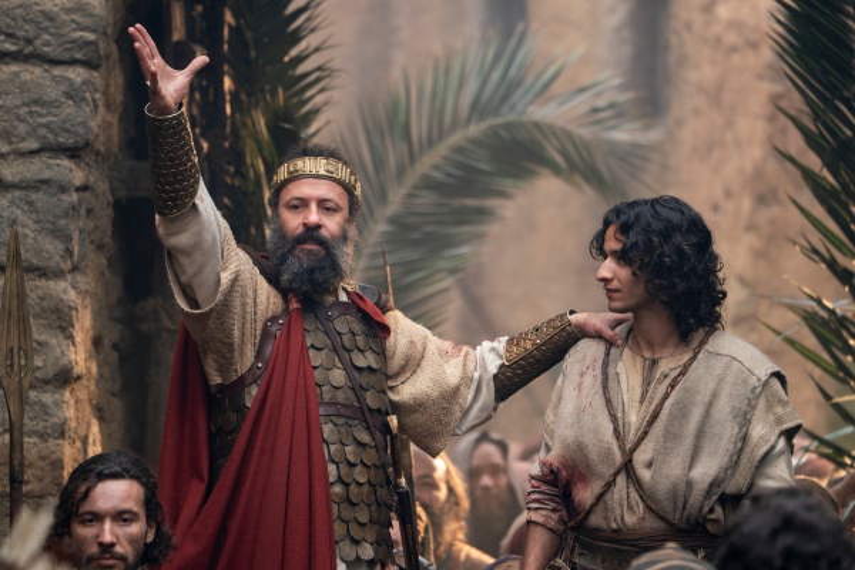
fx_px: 7552
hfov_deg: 6.5
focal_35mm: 318
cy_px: 285
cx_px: 428
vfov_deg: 4.3
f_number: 5.6
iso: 1250
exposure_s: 1/250
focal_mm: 318
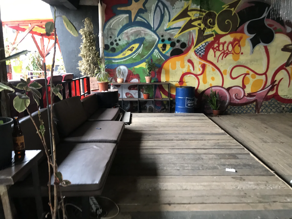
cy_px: 110
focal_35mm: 28
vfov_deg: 49.7
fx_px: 236
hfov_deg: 63.4
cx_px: 146
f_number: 1.8
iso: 64
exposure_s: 1/17
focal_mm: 3.99
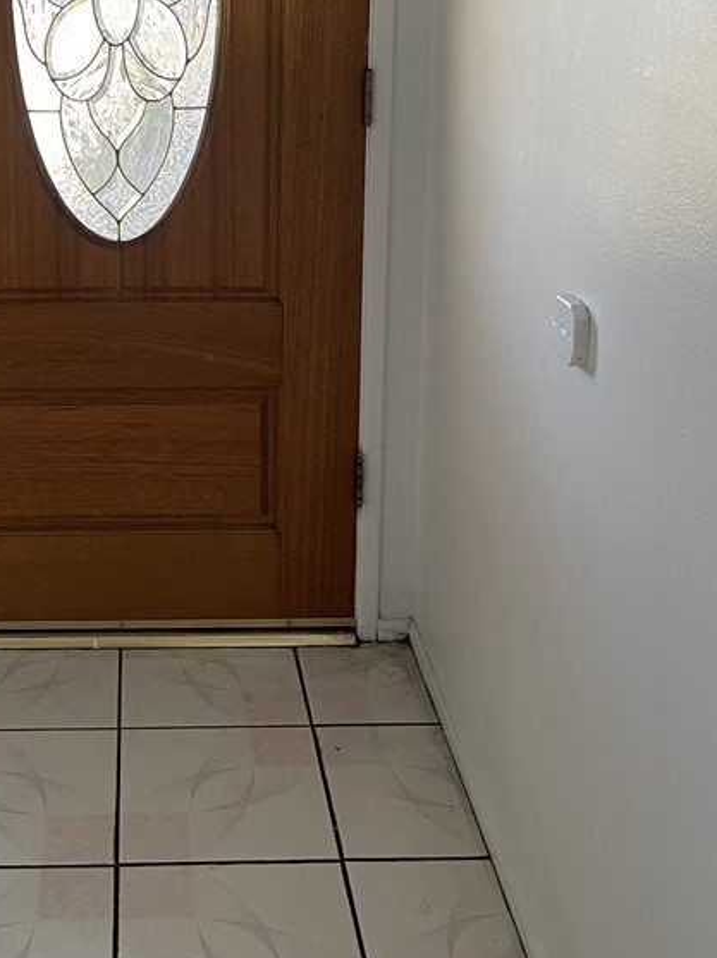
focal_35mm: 46
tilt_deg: -9.2
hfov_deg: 30.9
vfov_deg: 39.2
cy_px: 151
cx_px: 172
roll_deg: +2.6
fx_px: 1272
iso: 200
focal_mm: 5.1
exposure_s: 1/60
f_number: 1.6
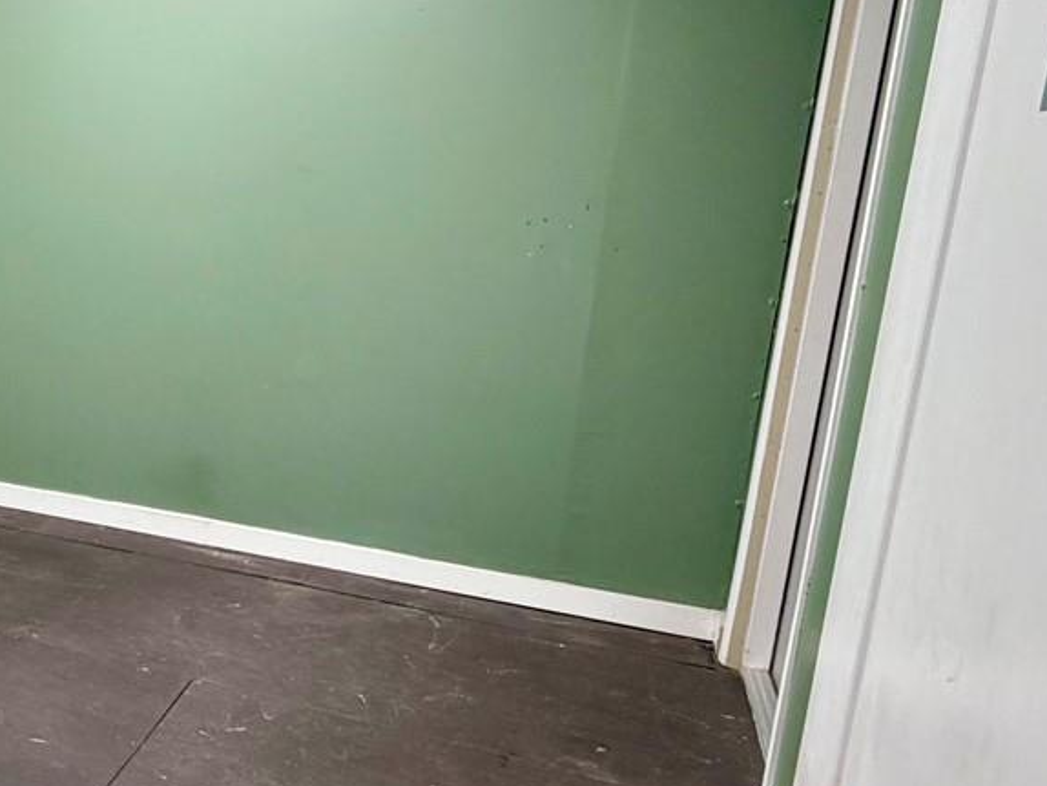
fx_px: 1180
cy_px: 359
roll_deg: -1.0
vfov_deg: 36.8
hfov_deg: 41.4
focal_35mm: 39
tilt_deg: -11.5
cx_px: -9
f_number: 2.2
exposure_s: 1/120
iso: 160
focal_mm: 2.22
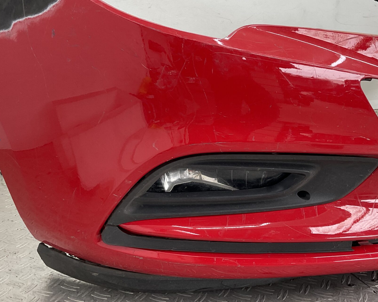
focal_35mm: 45
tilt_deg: -15.8
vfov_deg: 33.4
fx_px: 503
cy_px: 133
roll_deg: -1.6
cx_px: 215
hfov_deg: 41.1
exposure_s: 1/120
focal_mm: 3
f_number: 1.8
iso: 40
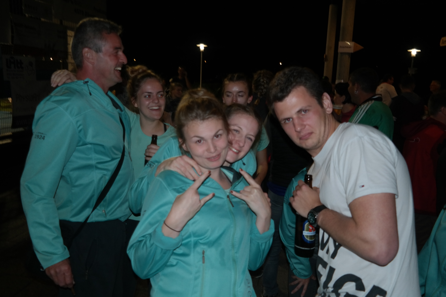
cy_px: 148
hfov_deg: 61.9
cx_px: 223
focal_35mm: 30
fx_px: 372
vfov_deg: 43.6
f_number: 3.5
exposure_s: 1/40
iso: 400
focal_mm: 20
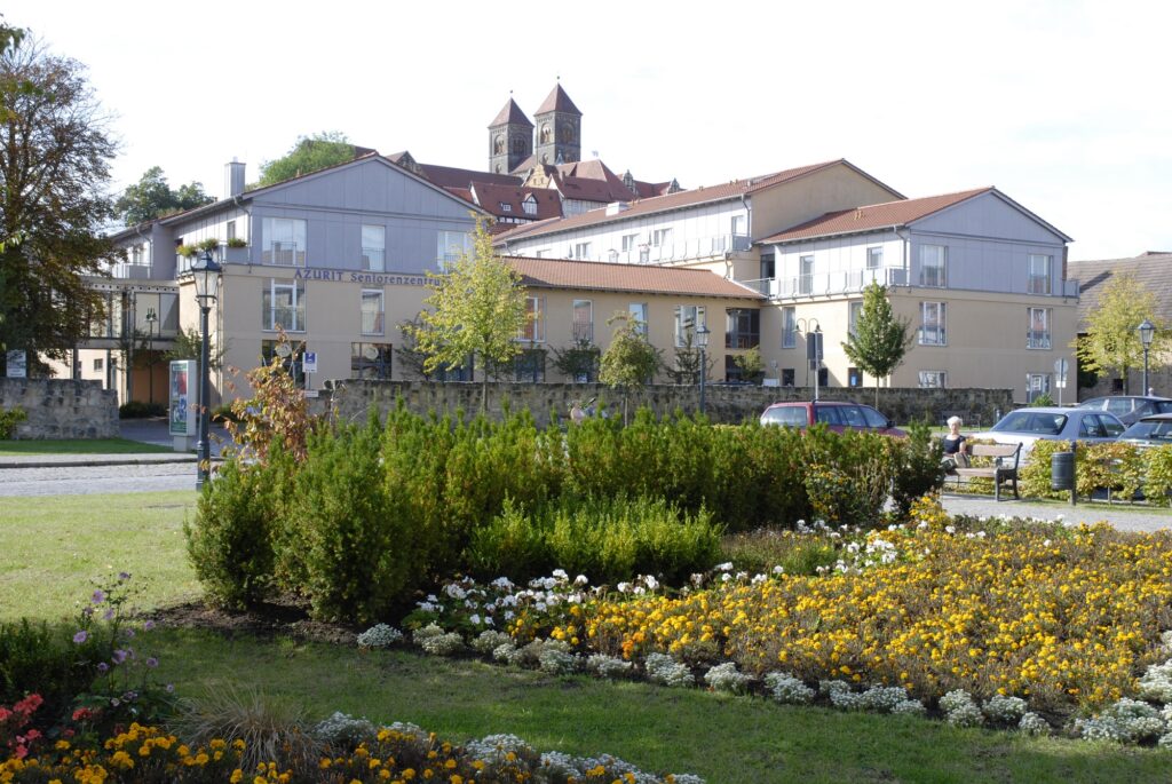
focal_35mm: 44
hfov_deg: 44.9
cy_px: 392
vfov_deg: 30.9
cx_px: 586
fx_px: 1418
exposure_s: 1/30
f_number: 13
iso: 100
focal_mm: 29
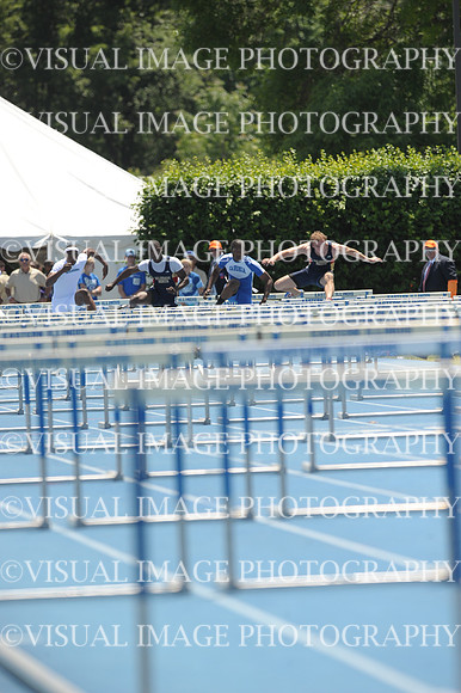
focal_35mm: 400
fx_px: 7692
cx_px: 230
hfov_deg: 3.4
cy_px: 346
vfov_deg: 5.2
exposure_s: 1/1250
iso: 320
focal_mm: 400
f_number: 5.6
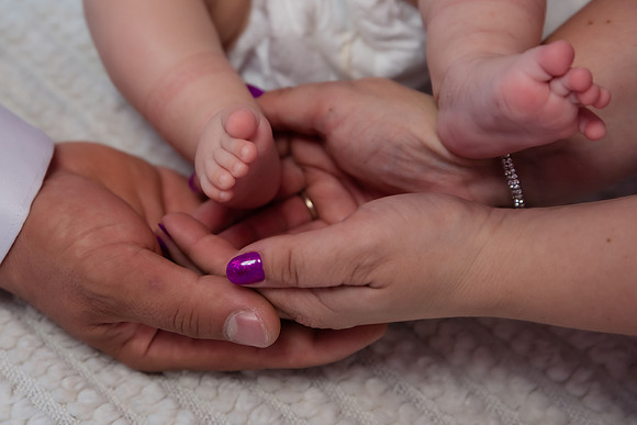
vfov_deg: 14.8
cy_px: 193
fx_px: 1635
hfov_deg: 22.0
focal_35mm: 92
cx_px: 240
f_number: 3.2
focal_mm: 70
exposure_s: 1/200
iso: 400
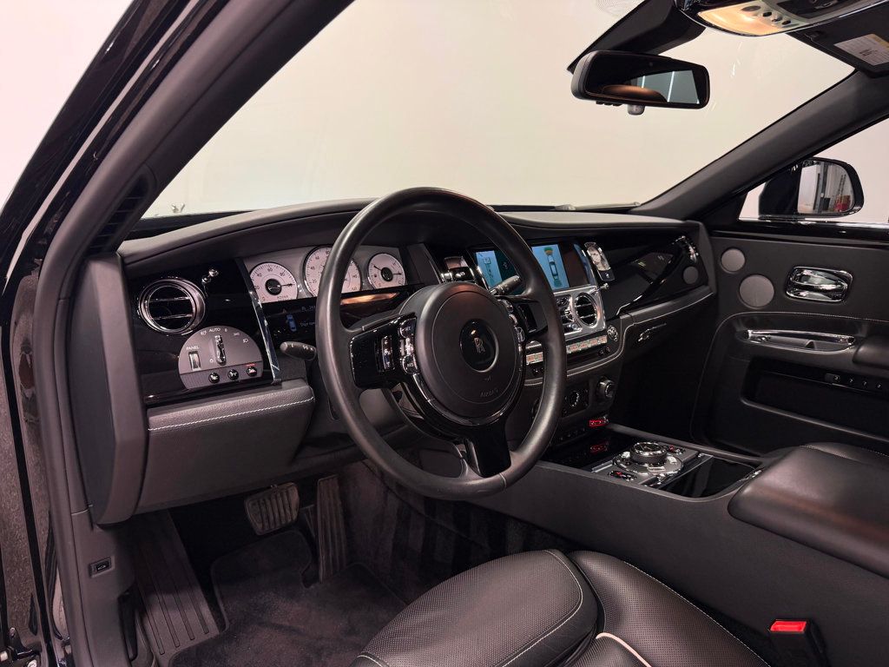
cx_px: 444
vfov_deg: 56.8
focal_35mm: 24
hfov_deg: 71.6
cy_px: 334
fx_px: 616
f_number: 1.78
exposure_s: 1/120
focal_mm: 6.76
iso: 125
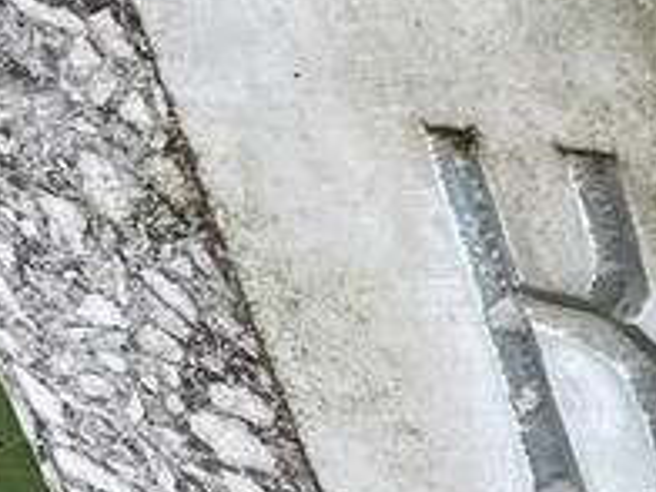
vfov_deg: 7.4
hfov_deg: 9.4
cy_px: 1058
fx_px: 3620
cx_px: 1473
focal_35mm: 191
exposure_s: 1/121
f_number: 1.8
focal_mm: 4.25
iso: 50
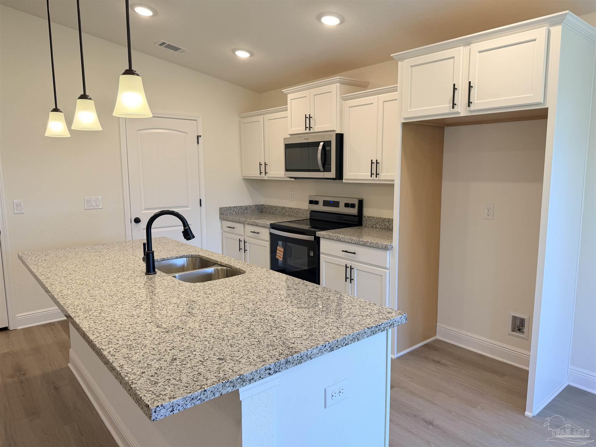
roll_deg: +1.1
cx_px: 298
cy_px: 224
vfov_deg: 56.8
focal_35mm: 24
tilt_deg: -8.1
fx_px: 413
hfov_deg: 71.6
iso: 100
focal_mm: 6.76
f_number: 1.78
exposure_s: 1/148
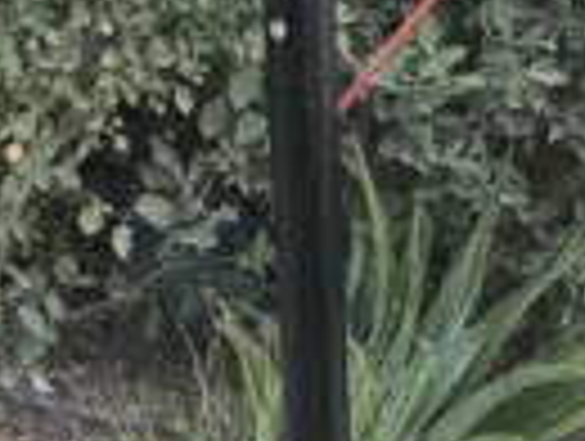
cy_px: 540
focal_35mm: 113
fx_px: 1913
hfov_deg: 17.1
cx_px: 54
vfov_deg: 12.8
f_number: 1.7
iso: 640
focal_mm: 6.3
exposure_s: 1/100
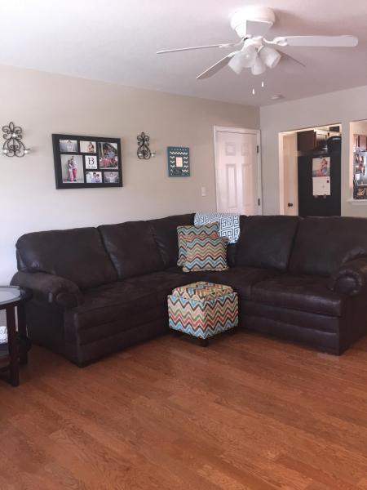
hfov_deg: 48.2
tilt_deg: -6.3
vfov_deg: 61.7
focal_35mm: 29
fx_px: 410
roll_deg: +2.7
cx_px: 184
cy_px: 245
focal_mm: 4.15
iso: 125
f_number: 2.2
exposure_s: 1/30
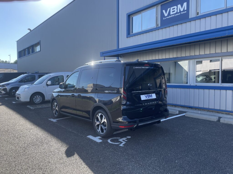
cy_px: 87
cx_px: 116
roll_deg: +0.0
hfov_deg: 67.3
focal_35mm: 26
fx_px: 175
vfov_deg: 53.1
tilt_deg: -1.8
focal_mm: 4.2
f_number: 1.6
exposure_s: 1/682
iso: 32
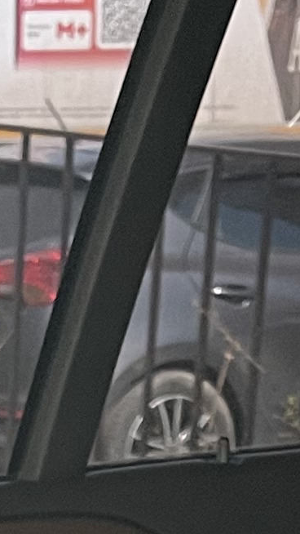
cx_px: -143
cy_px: 1011
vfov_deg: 11.7
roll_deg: -1.9
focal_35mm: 168
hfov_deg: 7.1
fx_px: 2375
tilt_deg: -21.9
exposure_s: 1/86
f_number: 1.6
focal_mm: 5.1
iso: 125
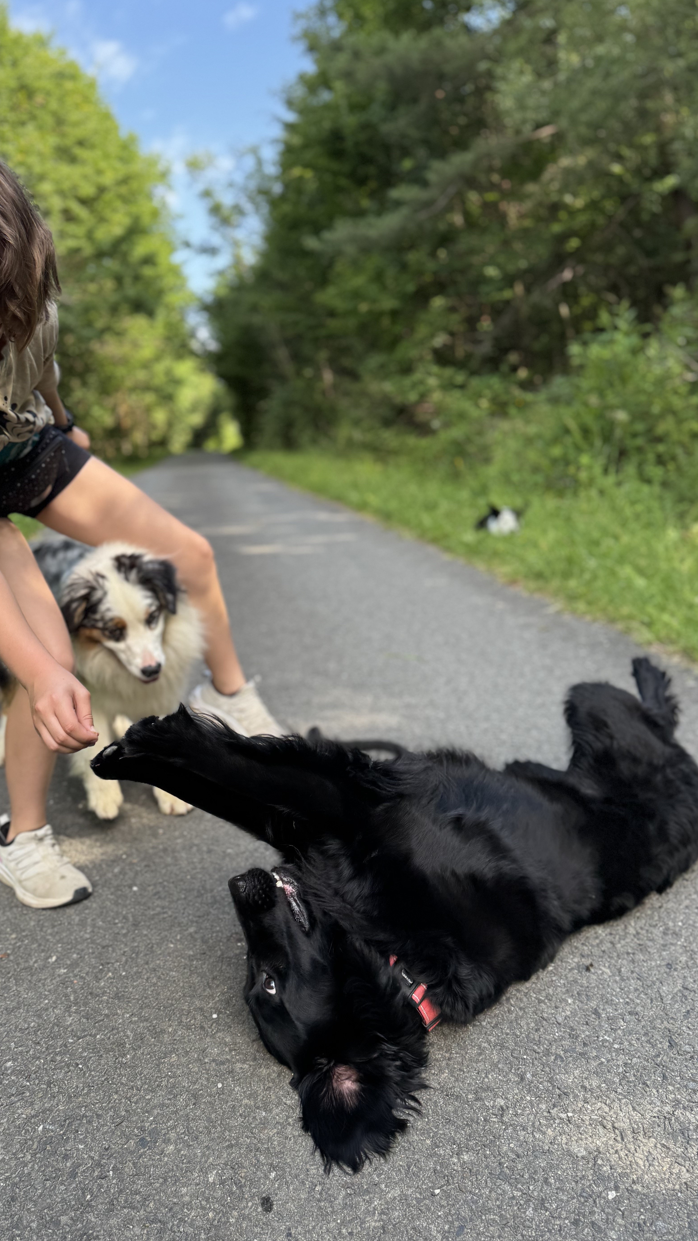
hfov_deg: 42.9
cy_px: 621
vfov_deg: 69.9
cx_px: 317
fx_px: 888
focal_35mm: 27
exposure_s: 1/392
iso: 80
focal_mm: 6.76
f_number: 1.78
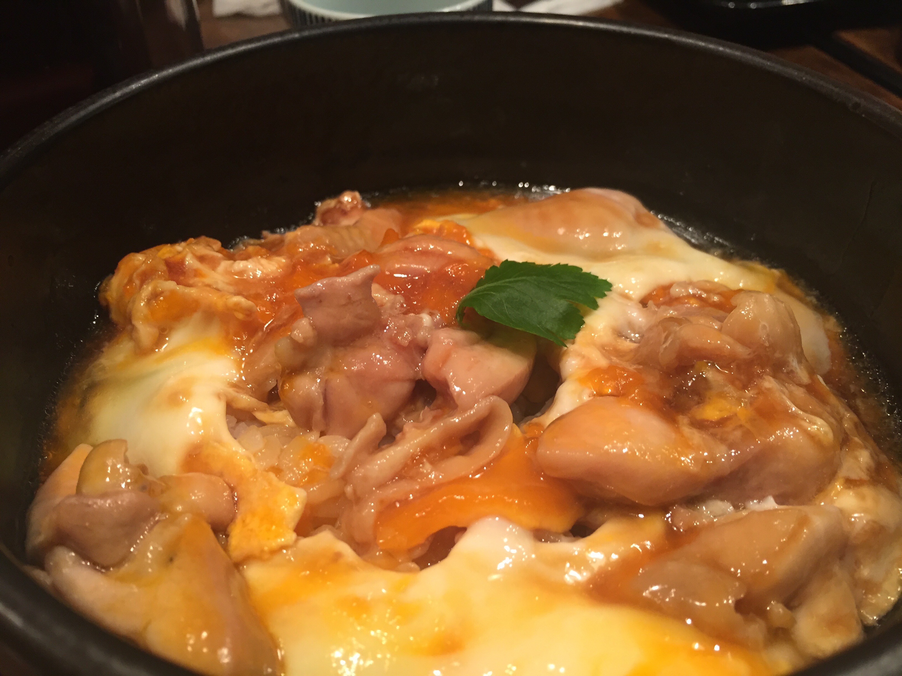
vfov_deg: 48.2
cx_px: 451
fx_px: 756
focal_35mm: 29
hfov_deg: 61.7
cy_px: 338
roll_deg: +0.1
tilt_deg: -41.4
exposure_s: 1/33
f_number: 2.2
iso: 125
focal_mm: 4.15
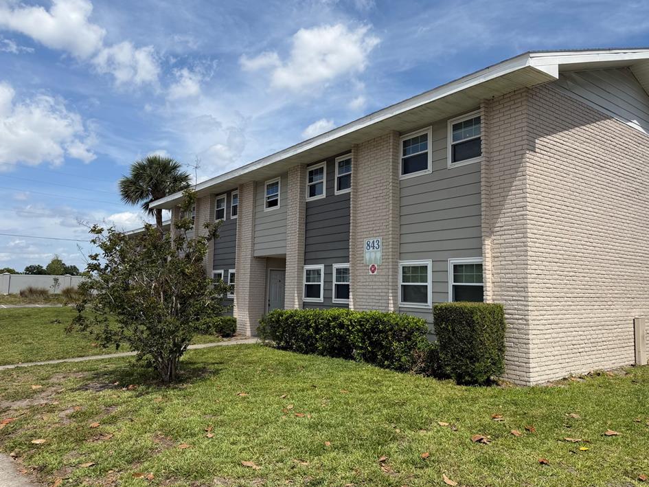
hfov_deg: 67.3
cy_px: 242
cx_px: 341
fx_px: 488
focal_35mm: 26
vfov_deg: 53.1
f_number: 1.78
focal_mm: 6.76
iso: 80
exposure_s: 1/7353
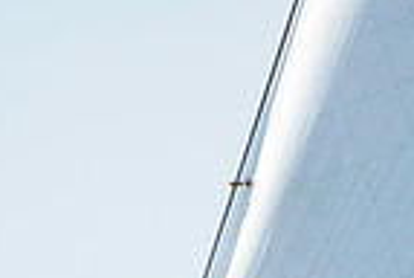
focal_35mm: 2429
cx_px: 174
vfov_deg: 0.6
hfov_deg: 0.8
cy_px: 534
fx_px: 27992
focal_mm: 400
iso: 400
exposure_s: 1/2500
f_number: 5
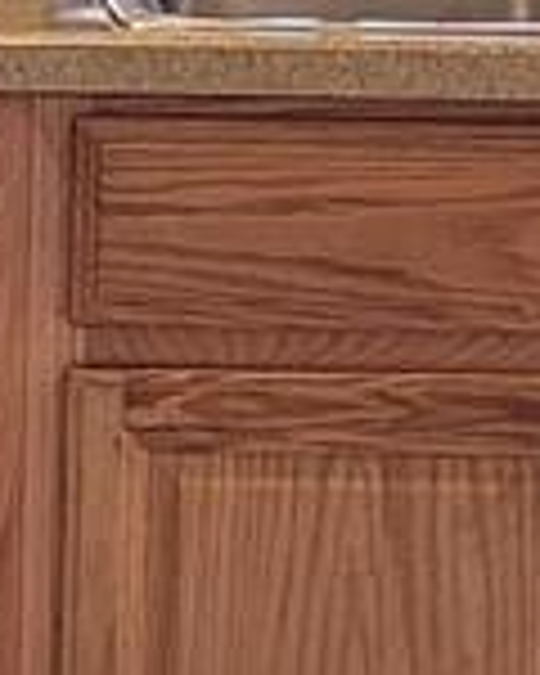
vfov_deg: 7.4
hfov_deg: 5.9
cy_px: 252
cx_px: -140
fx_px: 5214
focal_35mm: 261
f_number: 1.8
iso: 320
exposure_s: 1/119
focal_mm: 7
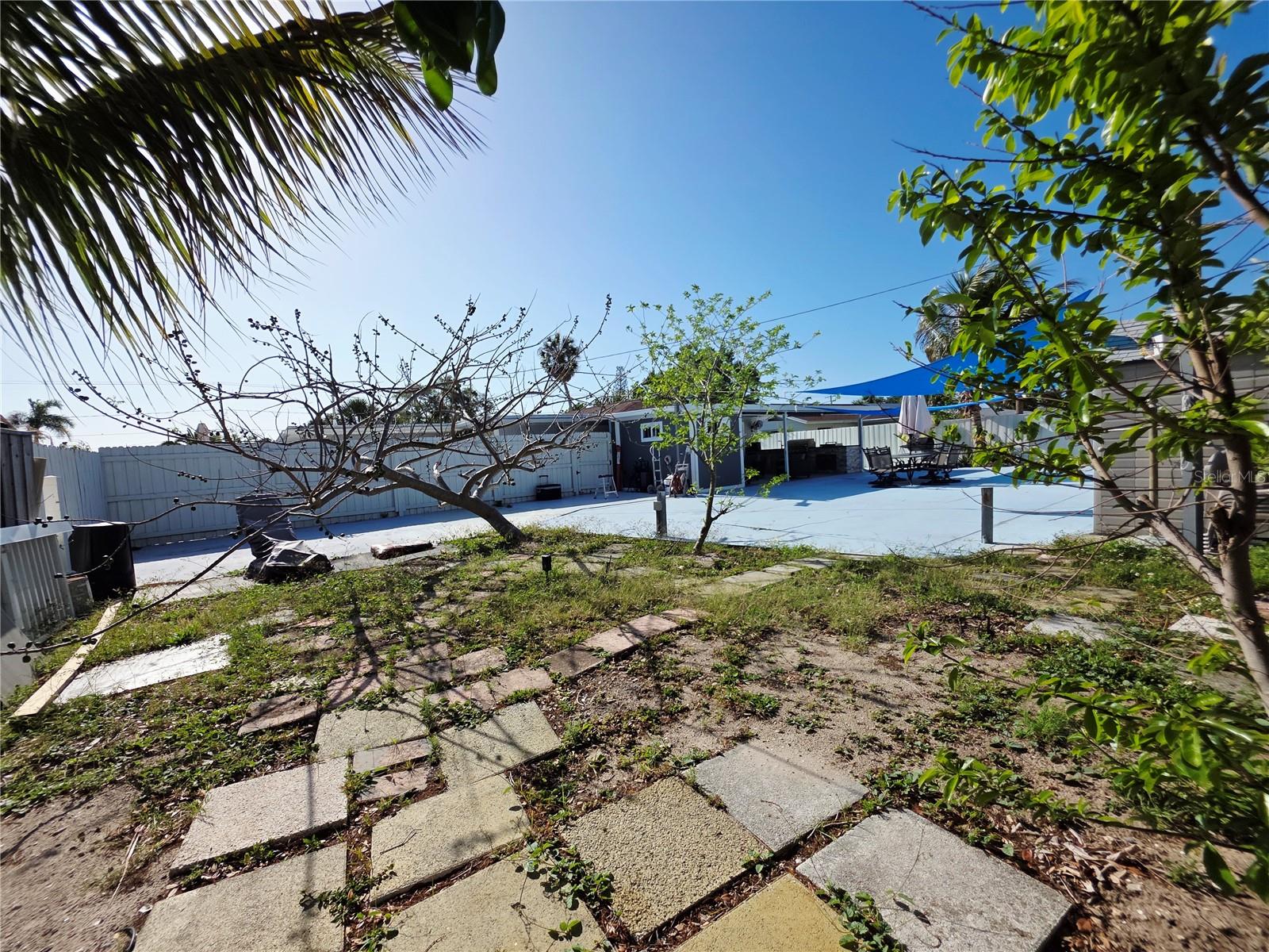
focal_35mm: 13
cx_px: 634
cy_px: 476
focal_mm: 2.2
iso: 40
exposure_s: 1/3579
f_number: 1.9
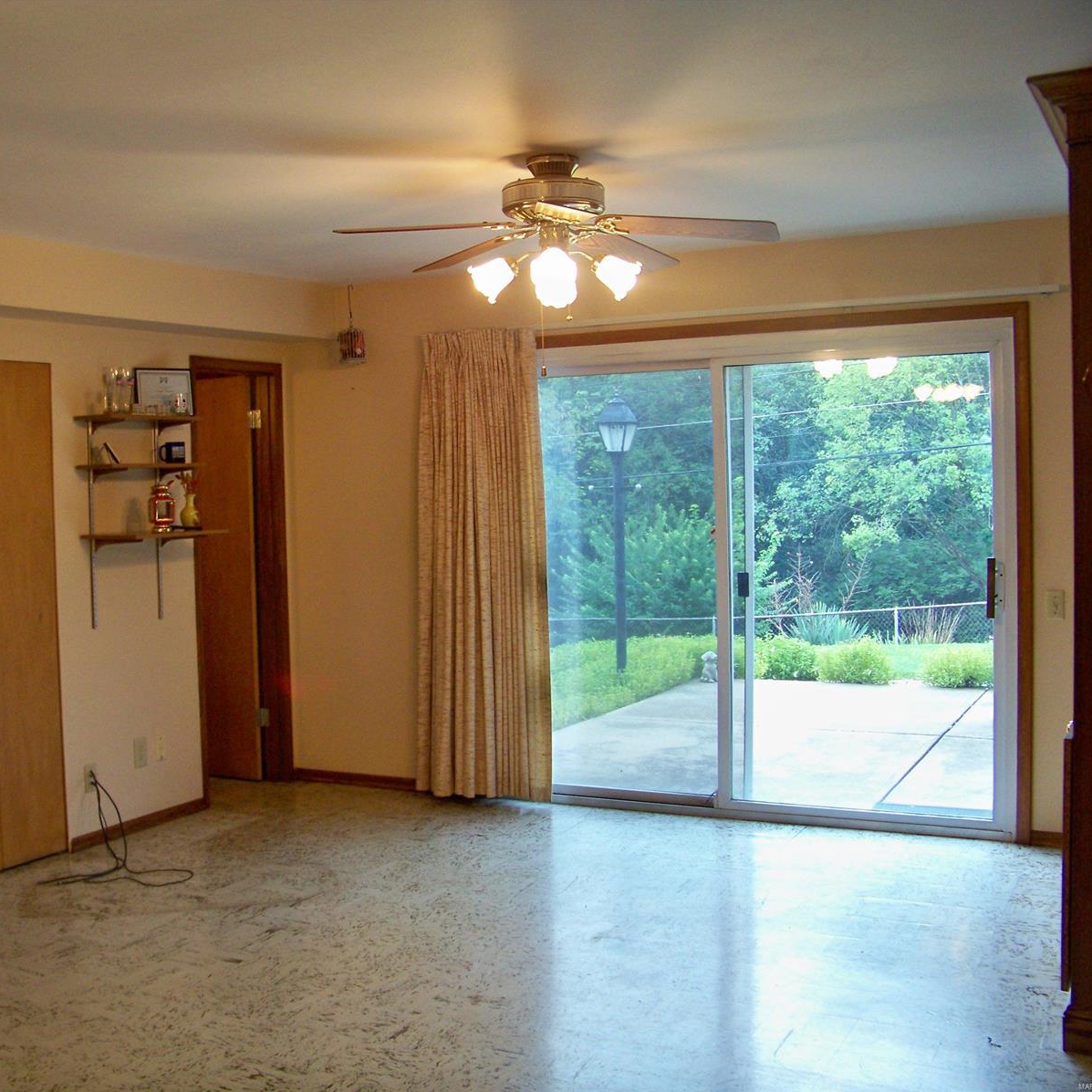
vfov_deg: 42.8
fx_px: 1392
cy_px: 546
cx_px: 376
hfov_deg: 42.3
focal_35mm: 39
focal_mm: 5.85
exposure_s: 1/30
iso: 200
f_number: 2.8
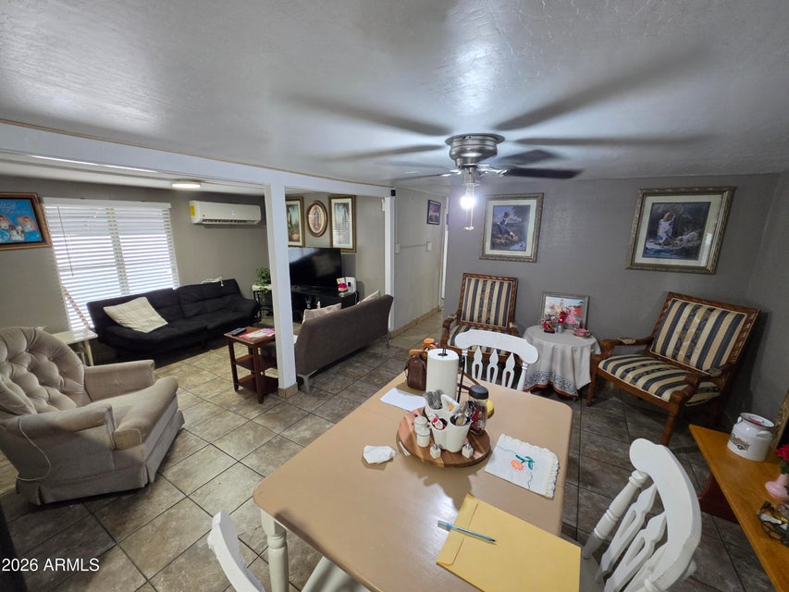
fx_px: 296
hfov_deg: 106.2
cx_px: 394
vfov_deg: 89.9
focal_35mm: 13
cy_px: 296
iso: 250
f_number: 1.9
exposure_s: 1/60
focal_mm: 2.2
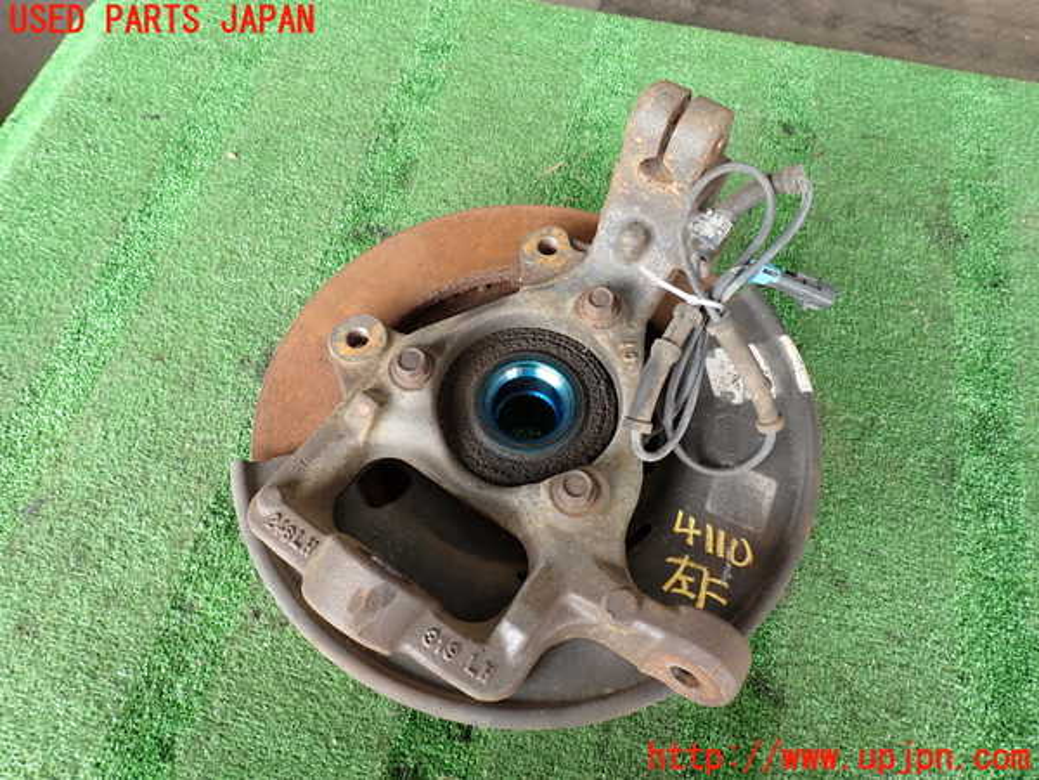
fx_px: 750
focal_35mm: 25
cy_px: 390
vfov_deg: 54.9
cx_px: 520
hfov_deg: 69.4
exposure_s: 1/80
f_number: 2.8
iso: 100
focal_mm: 4.5
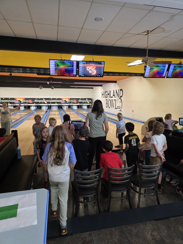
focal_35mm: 23
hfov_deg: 58.9
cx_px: 92
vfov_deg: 73.9
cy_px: 122
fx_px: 162
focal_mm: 6.3
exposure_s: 1/120
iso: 500
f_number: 1.7
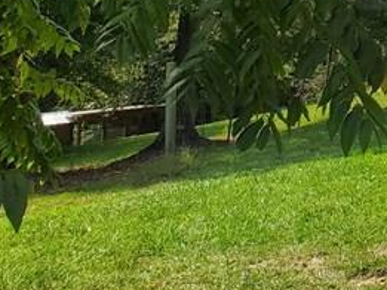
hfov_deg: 16.8
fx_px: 1141
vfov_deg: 13.3
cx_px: 638
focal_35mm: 102
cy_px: -210
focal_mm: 4.3
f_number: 2.4
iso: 50
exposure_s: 1/1562
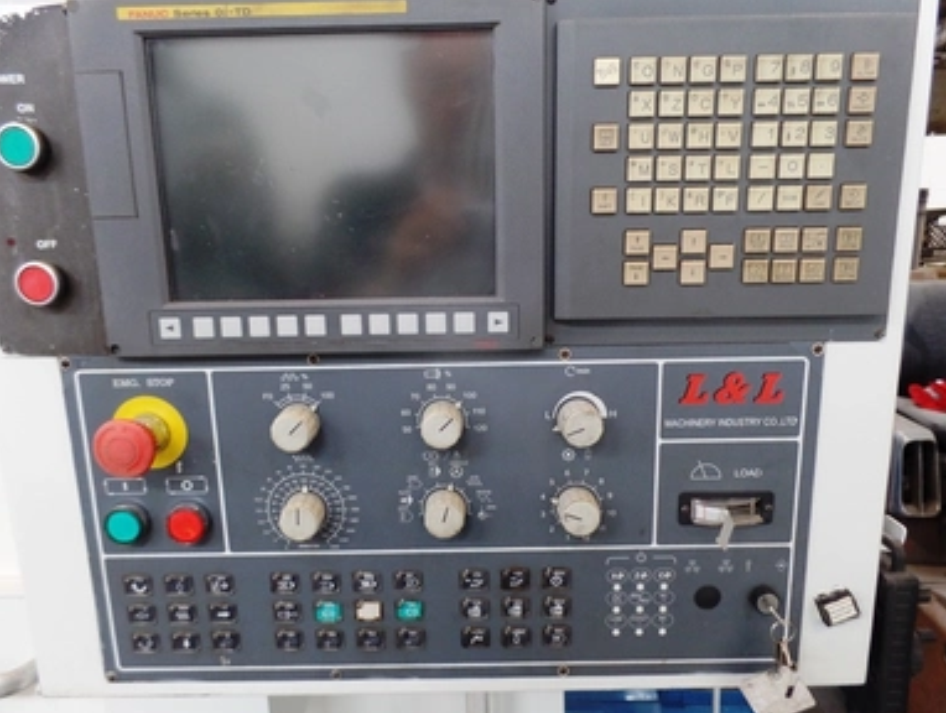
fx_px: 657
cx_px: 469
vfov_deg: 57.0
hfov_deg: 71.5
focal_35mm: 24
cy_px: 369
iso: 320
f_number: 2.8
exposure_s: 1/30
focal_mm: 4.1
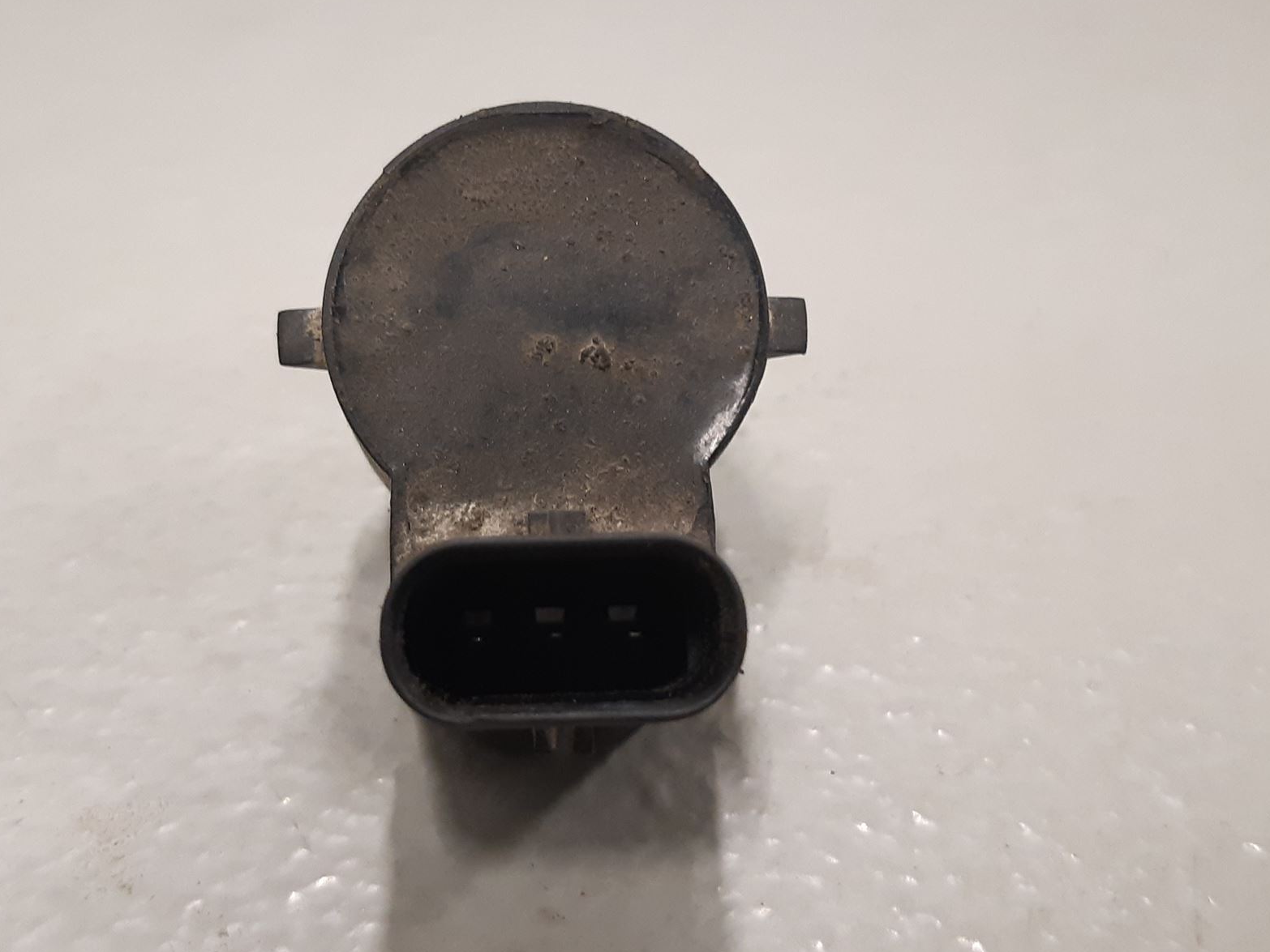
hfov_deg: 53.8
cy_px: 443
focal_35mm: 34
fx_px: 1248
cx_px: 565
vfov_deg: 41.8
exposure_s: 1/50
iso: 200
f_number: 1.7
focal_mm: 3.93
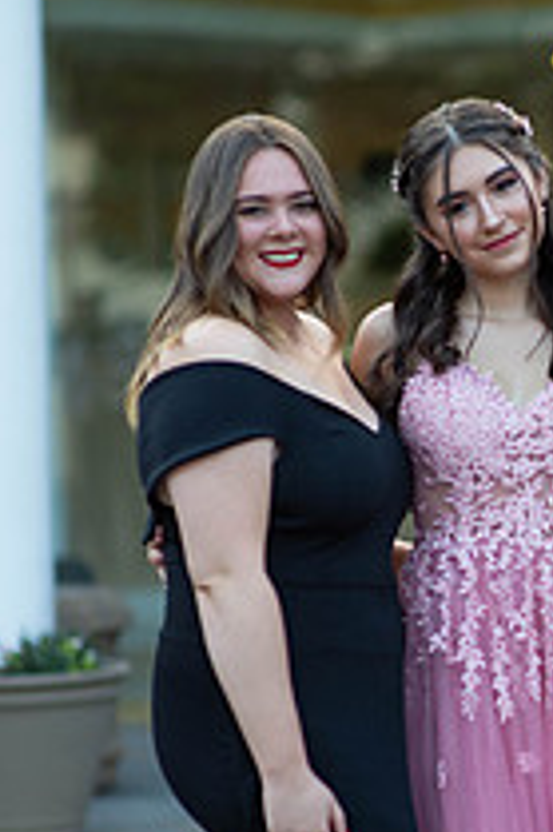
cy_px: 545
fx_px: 4223
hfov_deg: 7.5
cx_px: 551
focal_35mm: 183
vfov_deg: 11.2
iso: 250
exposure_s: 1/800
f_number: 2
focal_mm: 85
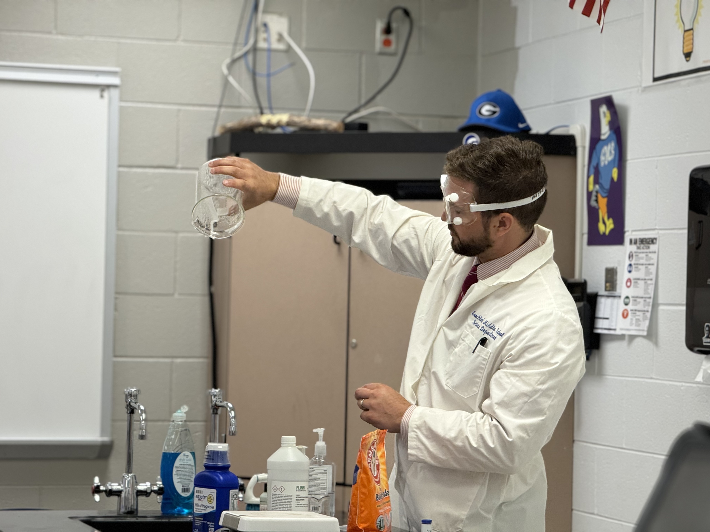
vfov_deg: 12.3
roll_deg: -1.5
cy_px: 266
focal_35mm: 120
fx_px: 2461
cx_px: 355
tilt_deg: +1.4
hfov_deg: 16.4
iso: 200
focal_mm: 15.66
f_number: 2.8
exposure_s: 1/120
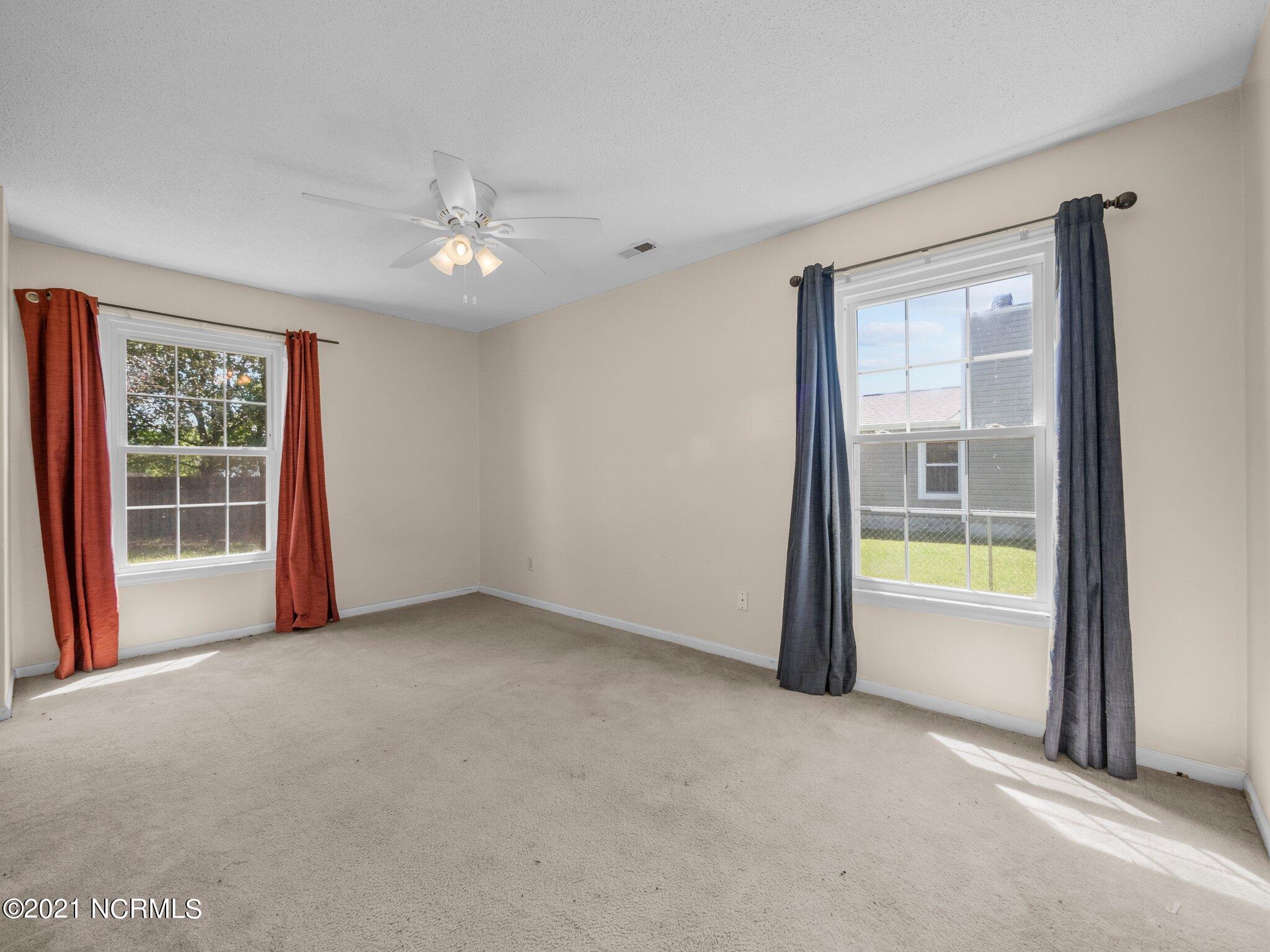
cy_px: 476
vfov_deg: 85.7
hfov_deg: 102.1
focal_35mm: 14
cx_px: 635
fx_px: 514
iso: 320
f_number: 4
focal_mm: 7
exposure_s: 1/30
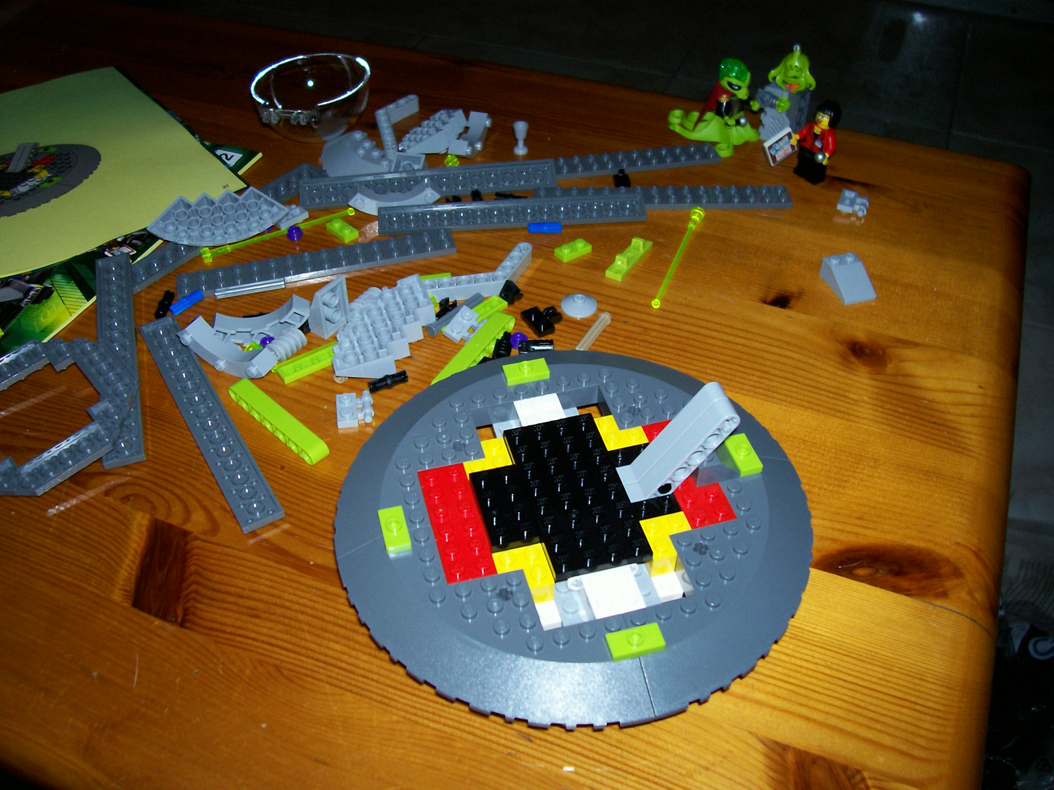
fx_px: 1035
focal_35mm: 34
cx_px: 527
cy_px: 395
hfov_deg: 54.0
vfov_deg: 41.8
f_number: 2.7
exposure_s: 1/64
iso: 80
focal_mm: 5.6
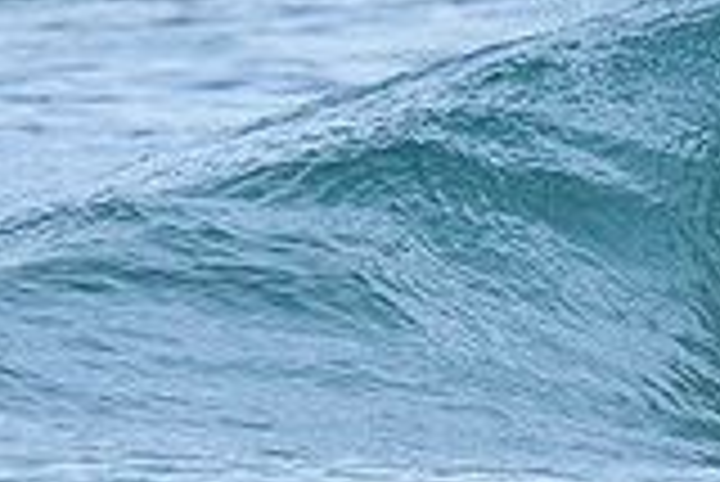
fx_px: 79871
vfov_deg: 0.3
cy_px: 87
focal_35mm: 3990
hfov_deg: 0.5
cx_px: 1073
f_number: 6.3
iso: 500
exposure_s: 1/2000
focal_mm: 800
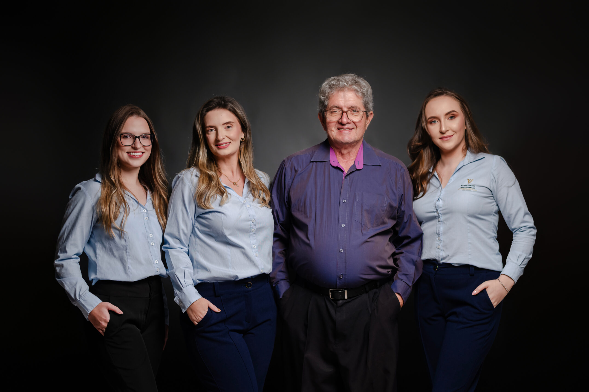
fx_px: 817
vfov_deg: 27.0
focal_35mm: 50
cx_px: 294
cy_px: 196
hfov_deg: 39.6
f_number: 3.2
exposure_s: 1/200
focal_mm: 50
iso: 100
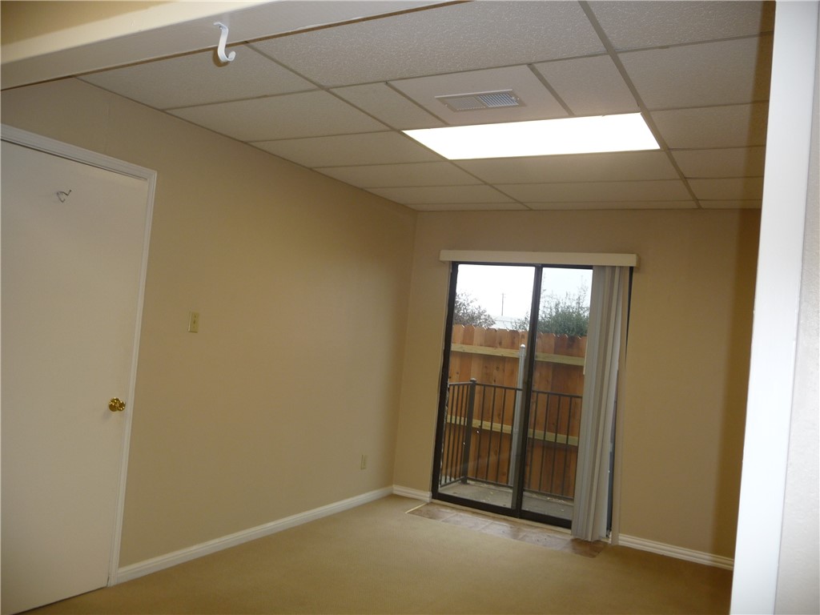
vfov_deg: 49.7
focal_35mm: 28
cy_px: 308
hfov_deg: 63.4
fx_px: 663
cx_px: 410
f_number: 3.3
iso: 100
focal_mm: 4.7
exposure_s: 1/40
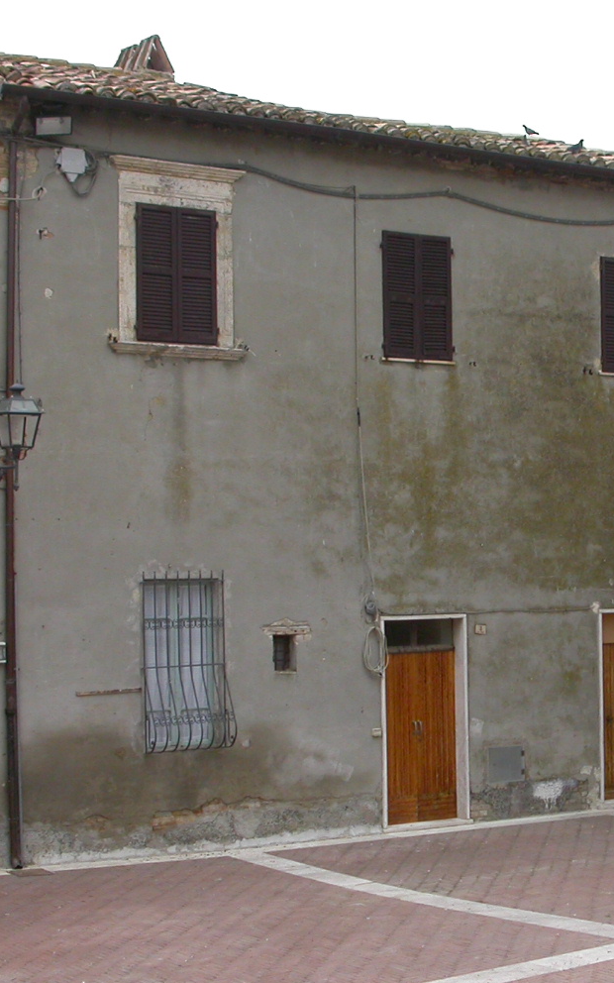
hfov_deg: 19.7
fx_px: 1740
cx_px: 521
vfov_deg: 31.5
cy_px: 545
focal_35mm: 65
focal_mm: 7.85
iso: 100
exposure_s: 1/184
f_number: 5.3
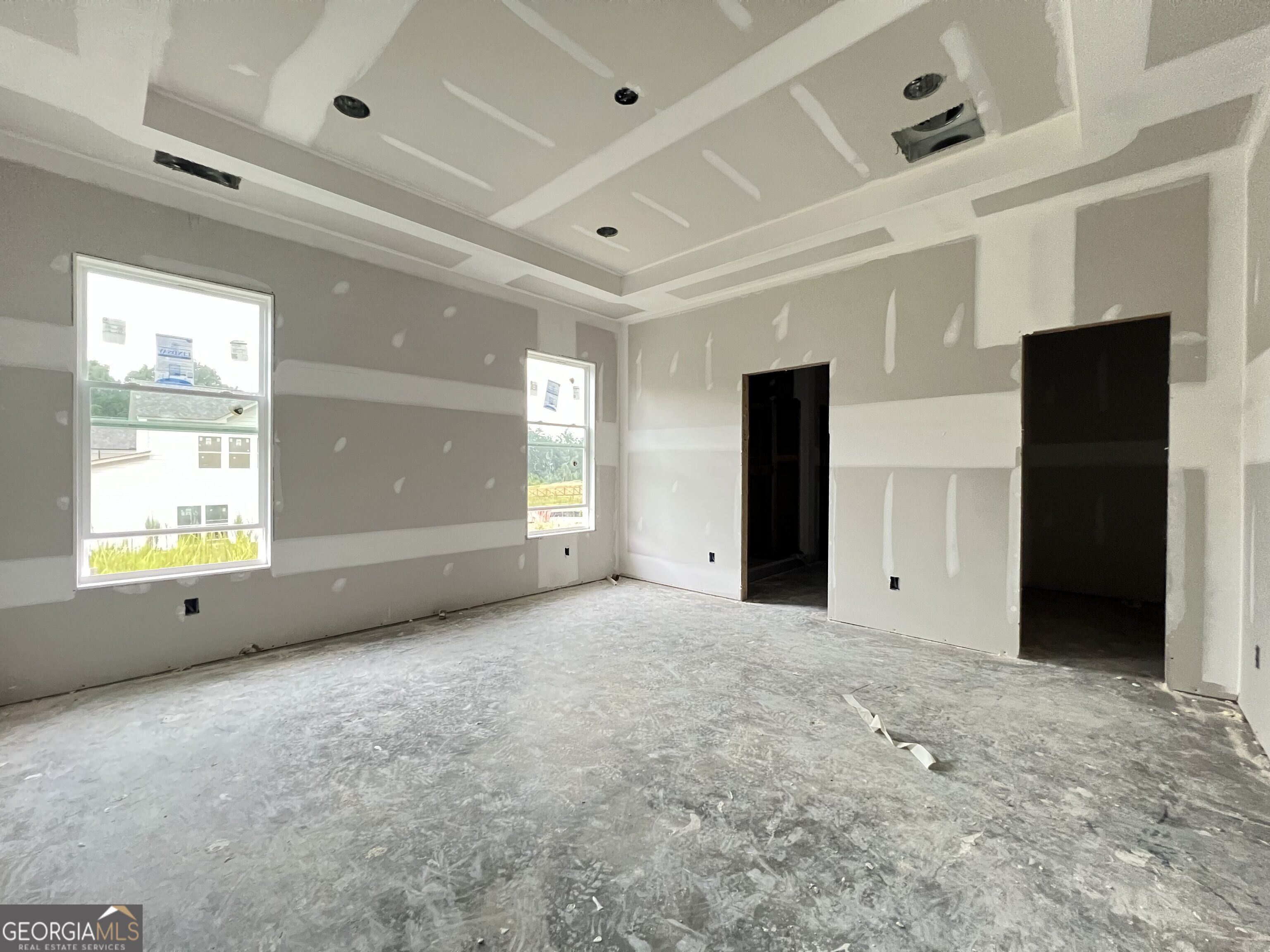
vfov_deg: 89.9
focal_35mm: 13
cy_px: 476
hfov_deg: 106.2
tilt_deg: -1.2
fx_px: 477
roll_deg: -0.4
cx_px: 635
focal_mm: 1.57
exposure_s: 1/60
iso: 800
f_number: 1.8
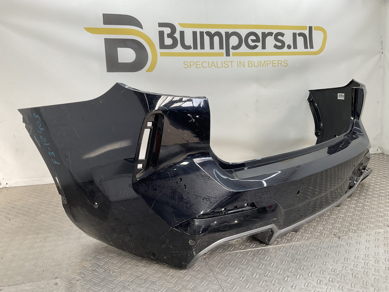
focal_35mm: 29
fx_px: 326
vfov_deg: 48.2
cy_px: 146
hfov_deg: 61.7
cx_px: 194
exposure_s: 1/120
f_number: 1.8
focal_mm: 3
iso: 20
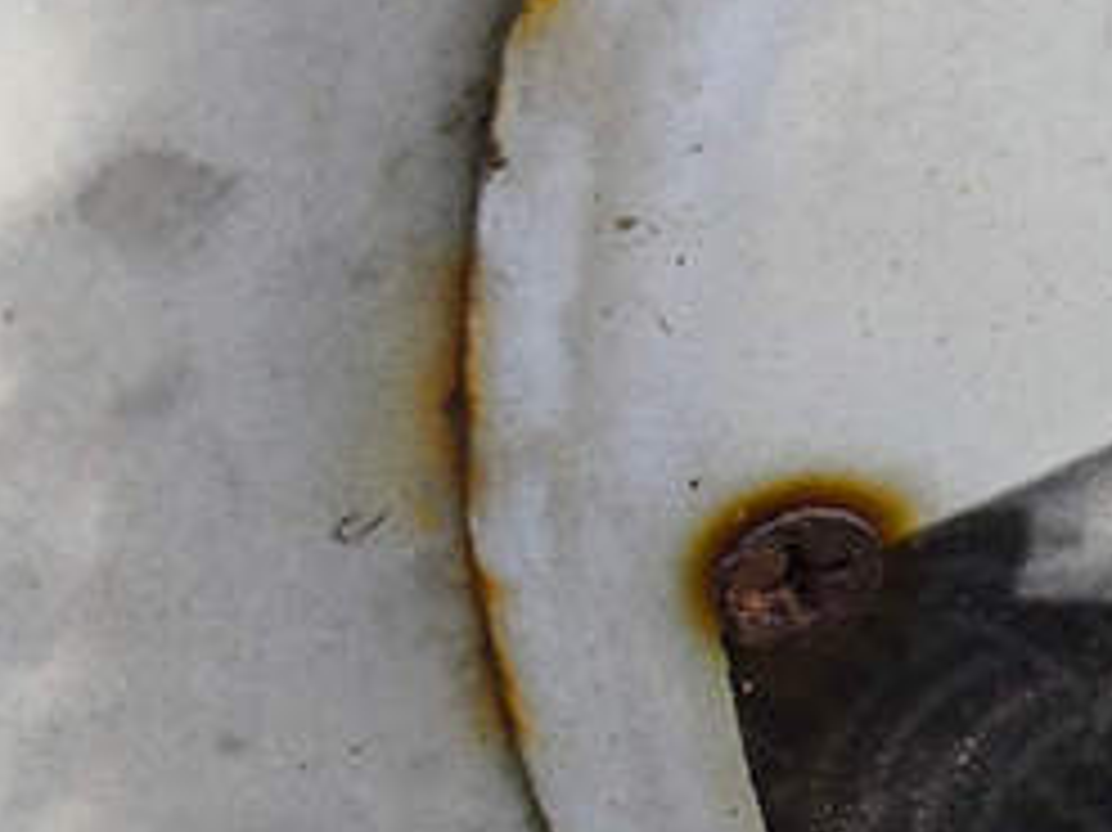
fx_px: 5202
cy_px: 1111
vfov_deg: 9.0
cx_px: 1528
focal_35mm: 162
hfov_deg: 11.8
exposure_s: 1/201
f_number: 1.7
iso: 50
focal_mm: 4.71
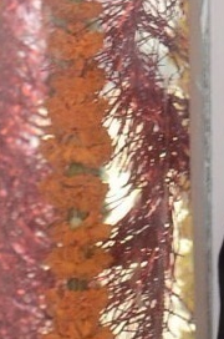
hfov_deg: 1.9
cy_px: -300
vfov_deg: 2.9
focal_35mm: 700
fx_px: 6566
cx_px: 719
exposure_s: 1/125
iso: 1000
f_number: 7.1
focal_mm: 70
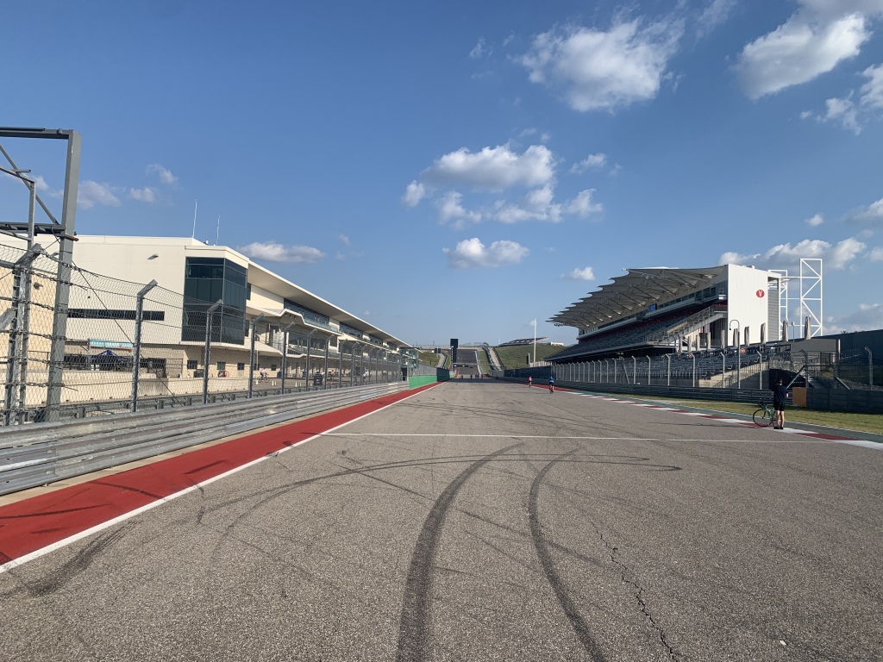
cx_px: 442
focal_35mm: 26
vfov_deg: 53.1
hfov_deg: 67.3
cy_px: 331
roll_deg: -0.7
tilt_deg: +8.0
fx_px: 663
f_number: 1.8
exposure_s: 1/2611
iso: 25
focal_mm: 4.25
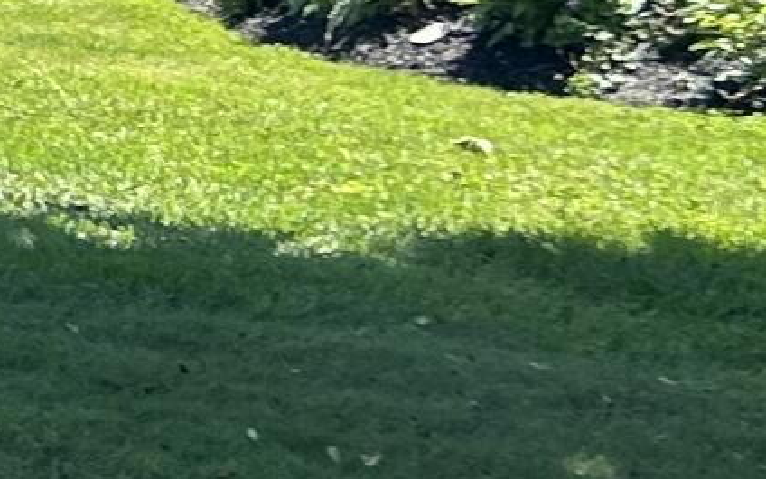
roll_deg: +0.2
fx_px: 4071
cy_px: -146
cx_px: -1637
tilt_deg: -5.0
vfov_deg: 6.7
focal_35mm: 195
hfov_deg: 8.6
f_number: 1.5
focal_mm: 5.7
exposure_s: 1/1224
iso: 50
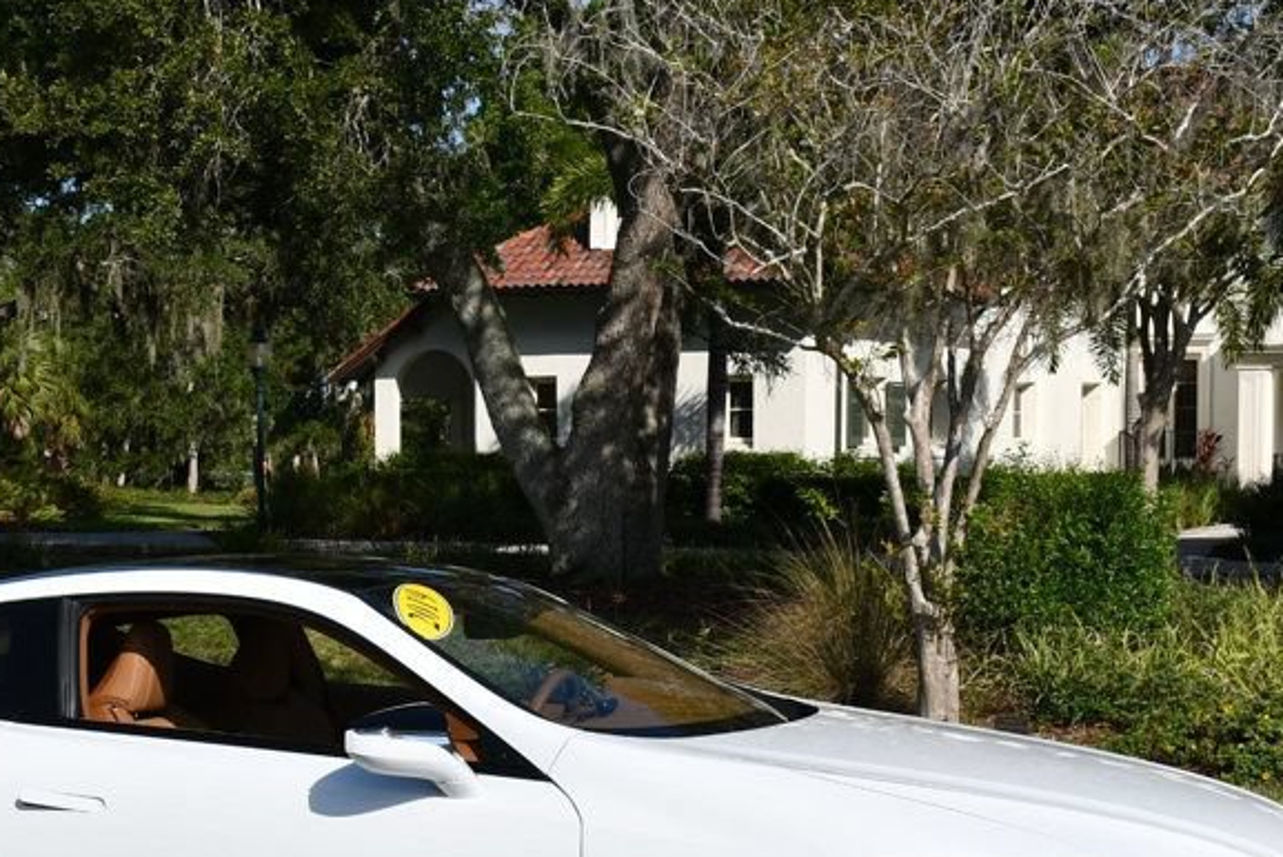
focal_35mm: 85
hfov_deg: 23.8
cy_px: 617
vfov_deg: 16.0
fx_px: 3031
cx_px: 435
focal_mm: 24
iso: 100
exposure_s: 1/320
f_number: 9
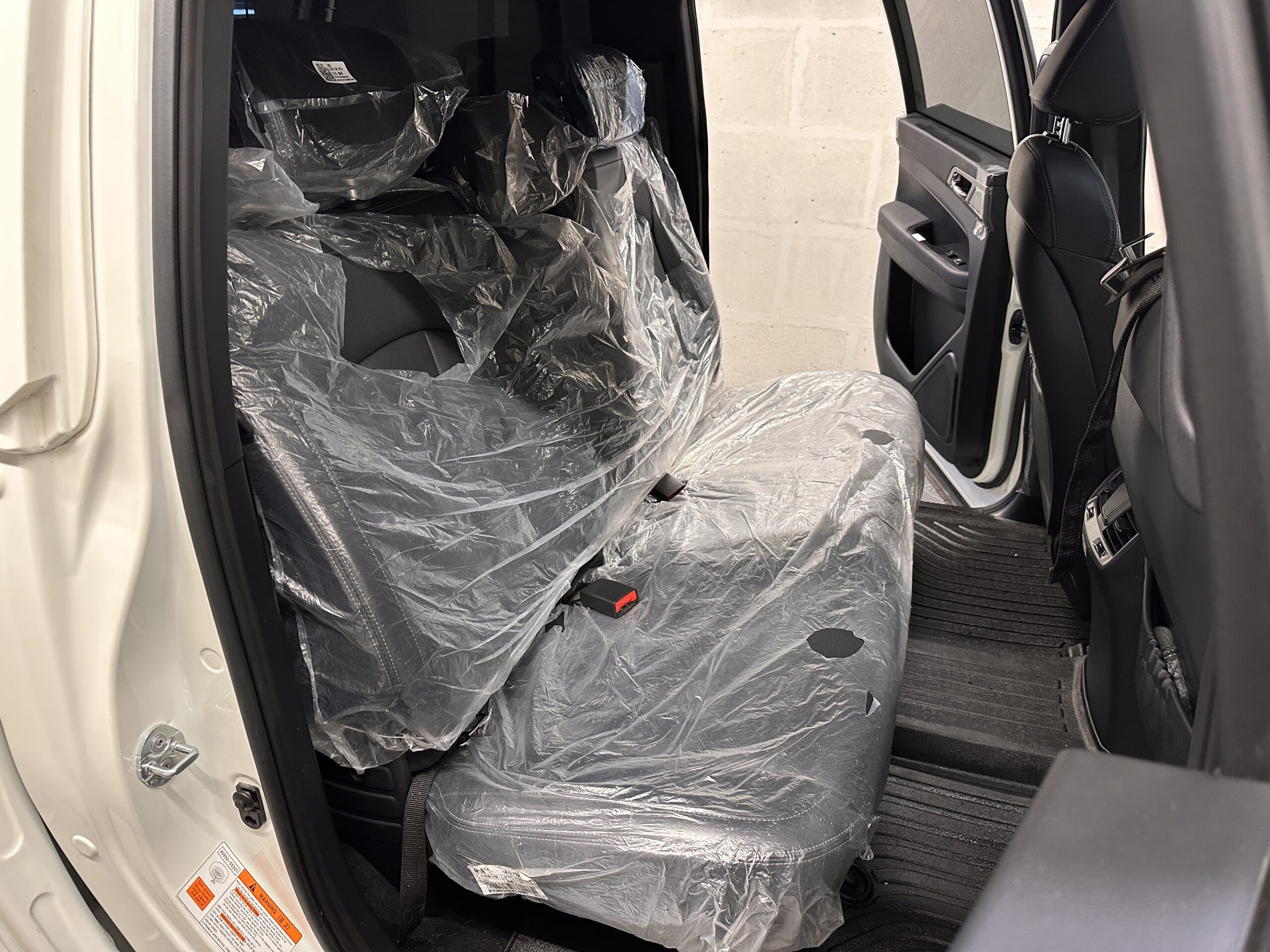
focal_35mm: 24
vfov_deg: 56.8
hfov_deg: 71.6
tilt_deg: -25.0
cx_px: 635
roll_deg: -0.2
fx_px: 881
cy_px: 476
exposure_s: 1/50
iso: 400
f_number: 1.78
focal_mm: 6.86
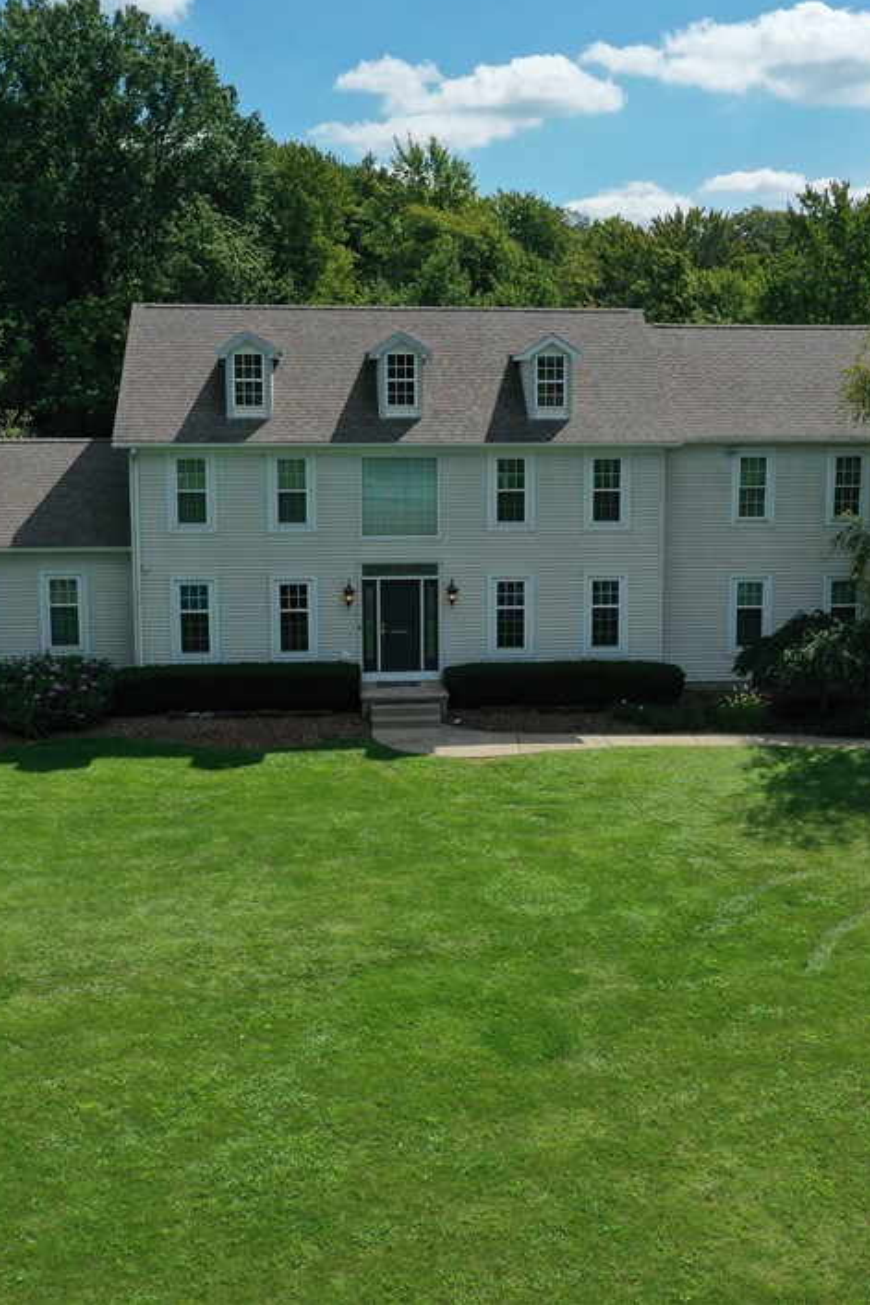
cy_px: 639
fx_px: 1559
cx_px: 508
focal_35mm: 43
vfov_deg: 45.4
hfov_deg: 31.1
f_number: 6.3
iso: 100
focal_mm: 10.26
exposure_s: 1/640
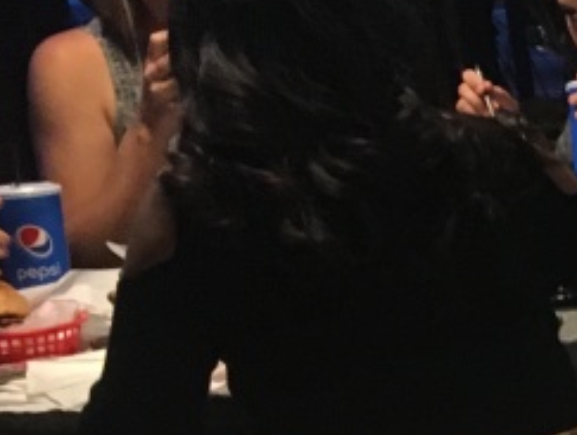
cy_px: 575
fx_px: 2037
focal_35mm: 122
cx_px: 1175
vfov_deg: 11.8
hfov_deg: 13.6
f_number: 2.2
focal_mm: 4.15
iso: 160
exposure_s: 1/30
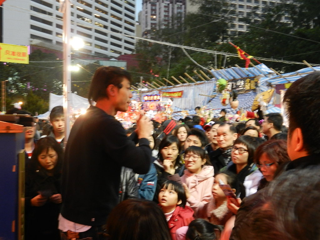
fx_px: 351
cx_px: 160
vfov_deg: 37.7
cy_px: 120
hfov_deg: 49.0
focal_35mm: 38
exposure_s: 1/13
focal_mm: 6.9
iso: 400
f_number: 4
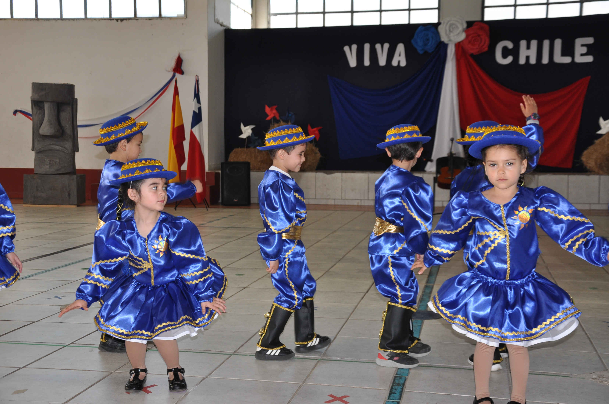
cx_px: 304
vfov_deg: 28.0
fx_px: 811
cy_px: 202
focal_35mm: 48
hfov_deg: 41.2
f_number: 4.2
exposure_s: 1/125
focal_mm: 32
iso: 400
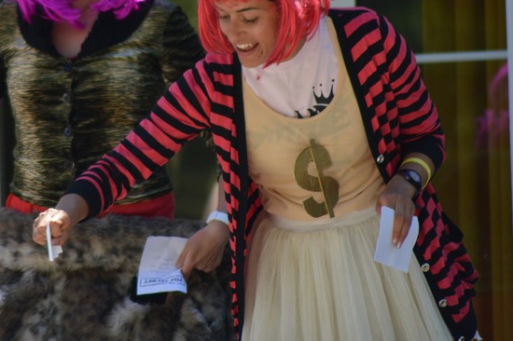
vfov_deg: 2.0
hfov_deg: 3.1
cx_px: 102
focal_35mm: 670
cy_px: 97
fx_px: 9541
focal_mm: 240
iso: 500
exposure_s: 1/1000
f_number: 5
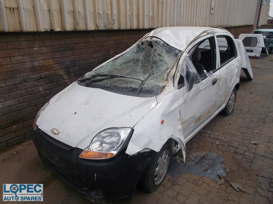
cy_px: 102
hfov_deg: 67.3
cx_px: 136
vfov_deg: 53.1
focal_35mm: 26
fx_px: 205
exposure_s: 1/200
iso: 80
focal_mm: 4.6
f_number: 8
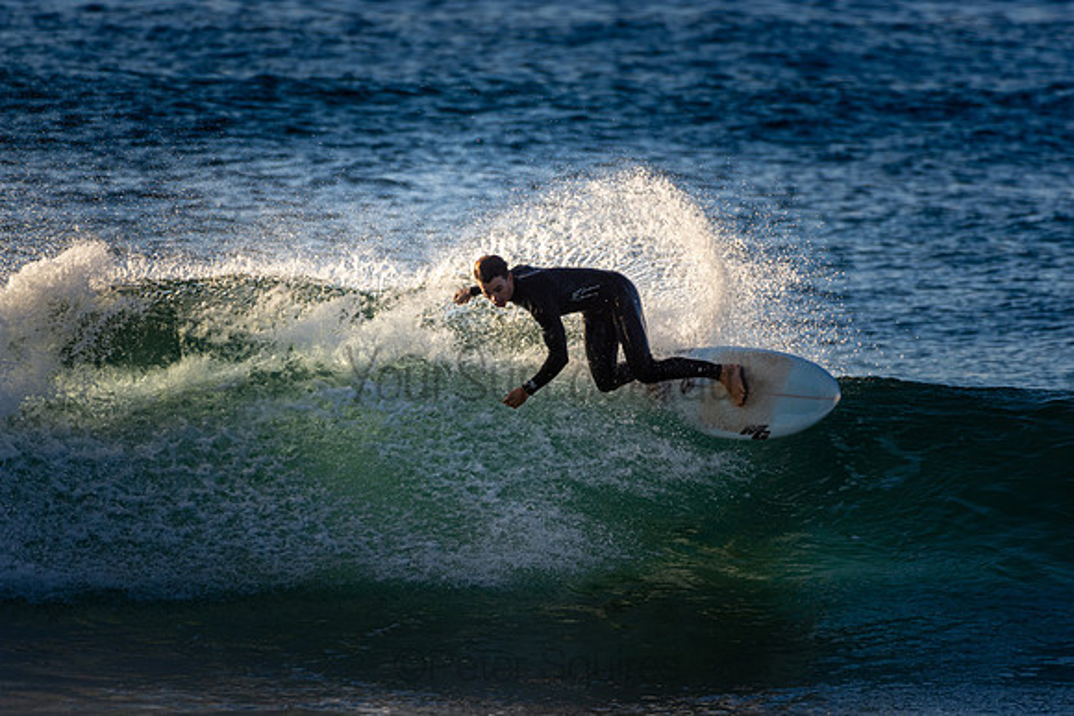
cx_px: 537
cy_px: 358
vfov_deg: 1.8
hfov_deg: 2.7
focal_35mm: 750
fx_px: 22379
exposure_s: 1/640
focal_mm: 500
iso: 250
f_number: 5.6
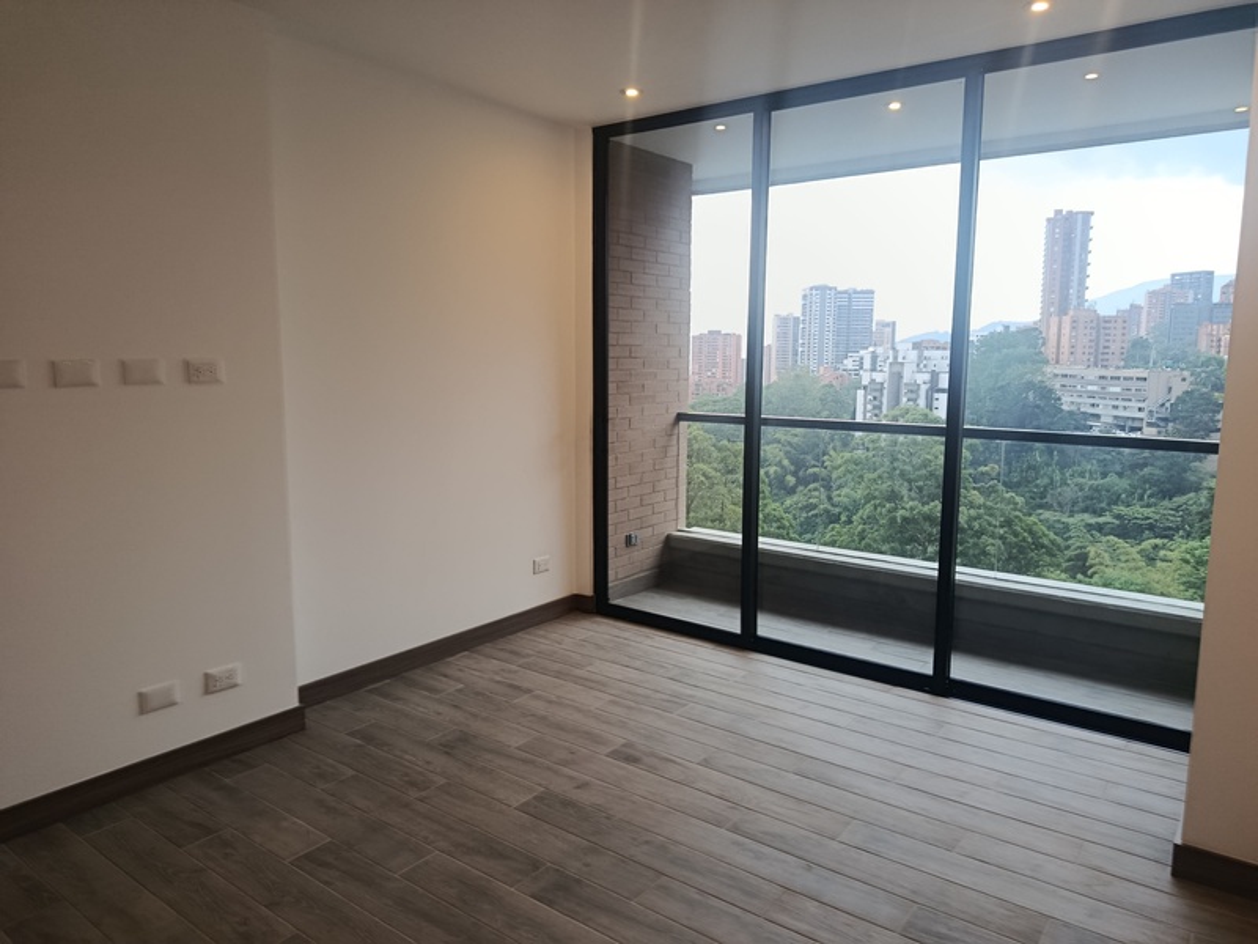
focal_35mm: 24
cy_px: 472
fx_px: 872
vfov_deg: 56.8
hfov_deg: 71.6
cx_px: 629
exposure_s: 1/120
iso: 456
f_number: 1.7
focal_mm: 5.24
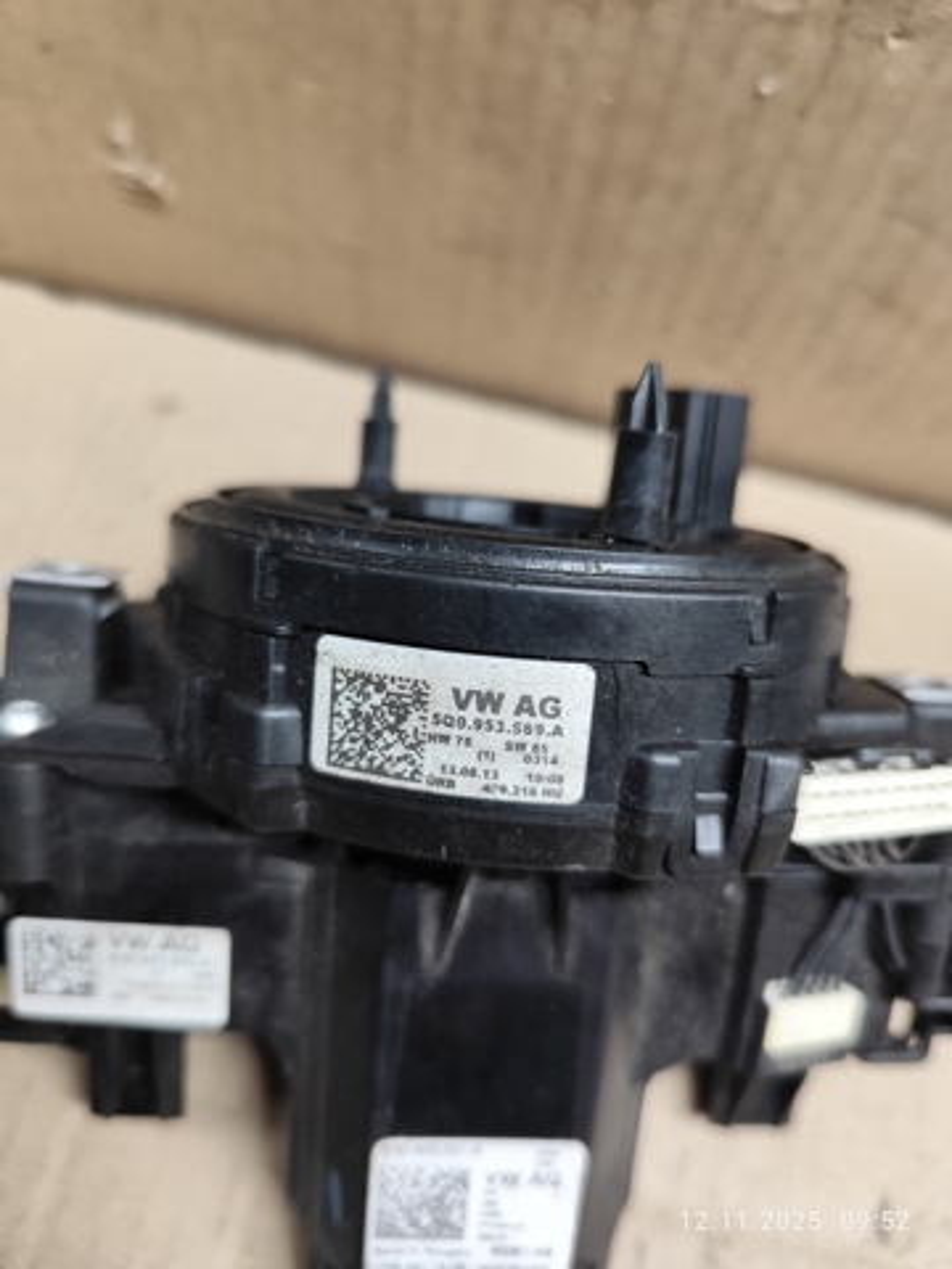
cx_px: 476
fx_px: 843
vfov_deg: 73.9
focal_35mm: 23
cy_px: 634
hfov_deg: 58.9
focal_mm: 6.19
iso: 400
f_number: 1.65
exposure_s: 1/100
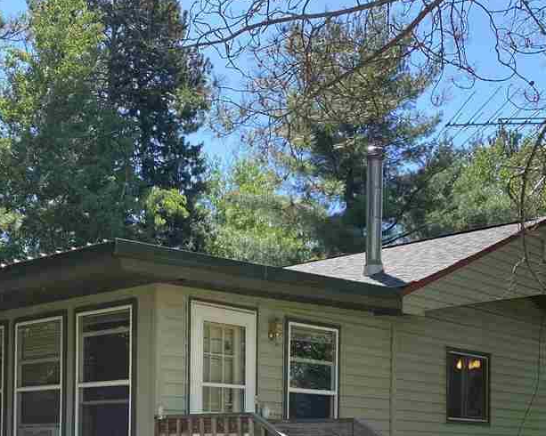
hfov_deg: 35.3
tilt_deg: +1.9
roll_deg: -1.3
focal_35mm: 53
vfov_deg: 27.2
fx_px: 856
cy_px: 423
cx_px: 240
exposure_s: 1/571
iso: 32
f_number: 1.8
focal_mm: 4.25
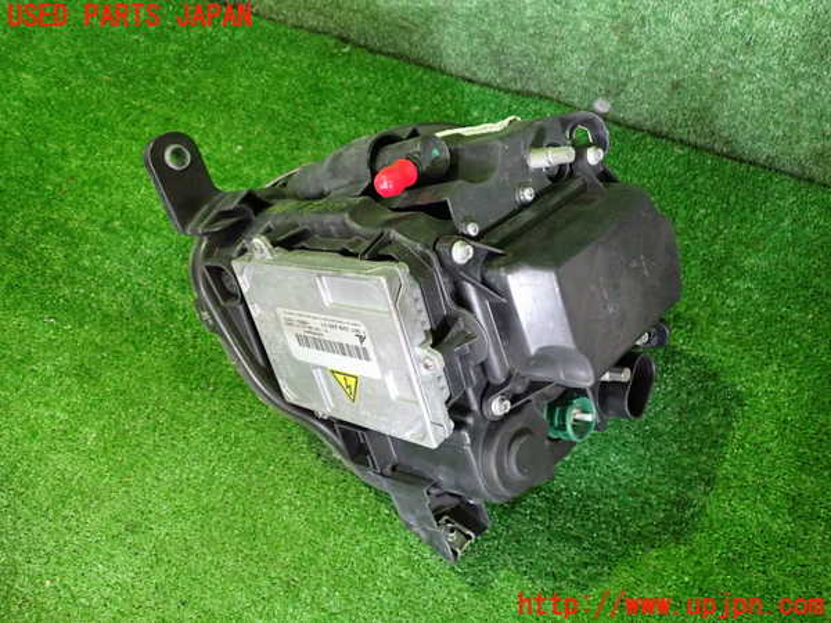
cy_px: 312
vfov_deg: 46.8
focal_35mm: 30
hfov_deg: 60.0
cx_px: 416
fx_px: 720
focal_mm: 5.4
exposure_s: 1/30
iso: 800
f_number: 2.3
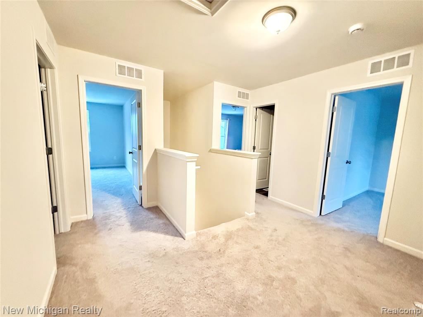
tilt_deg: -6.2
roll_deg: -1.9
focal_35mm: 14
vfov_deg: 85.7
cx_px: 212
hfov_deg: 102.1
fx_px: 171
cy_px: 158
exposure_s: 1/60
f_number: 2.2
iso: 1000
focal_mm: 2.22
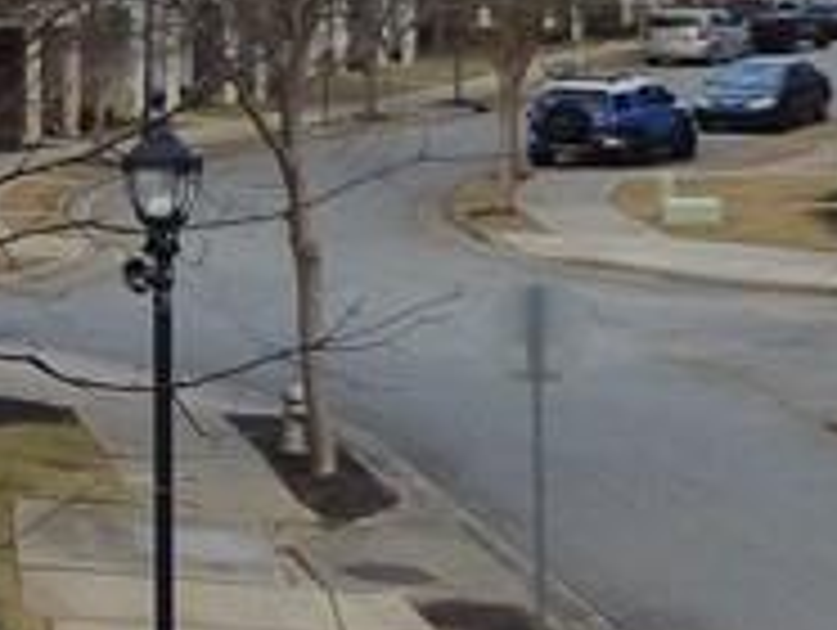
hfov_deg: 13.5
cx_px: -1130
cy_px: -32
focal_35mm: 110
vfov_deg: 13.3
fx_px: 2663
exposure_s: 1/320
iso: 160
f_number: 2.8
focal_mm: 3.58
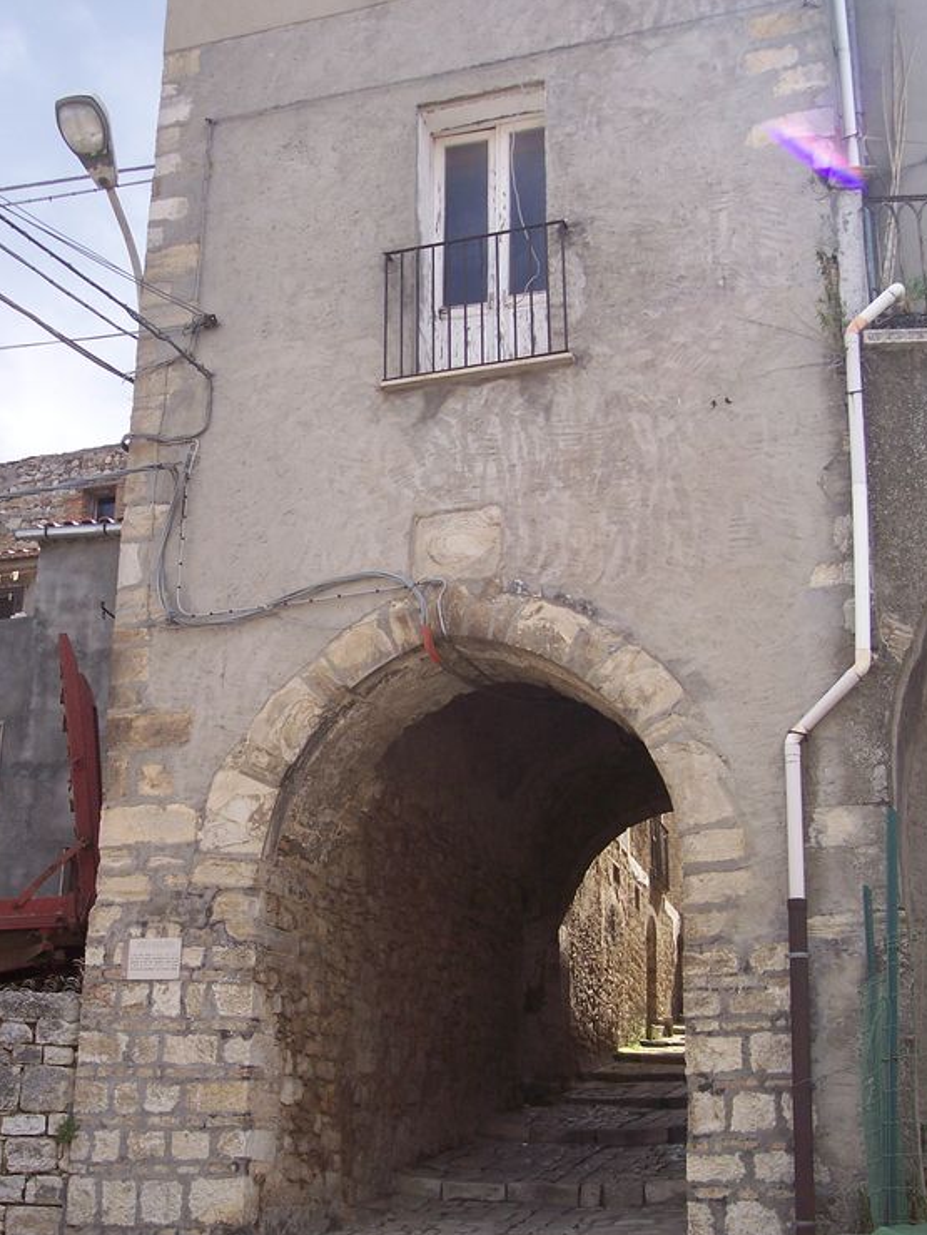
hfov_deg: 32.2
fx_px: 1605
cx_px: 468
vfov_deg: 42.0
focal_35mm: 45
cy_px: 653
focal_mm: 8
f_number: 3.4
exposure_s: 1/500
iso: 100
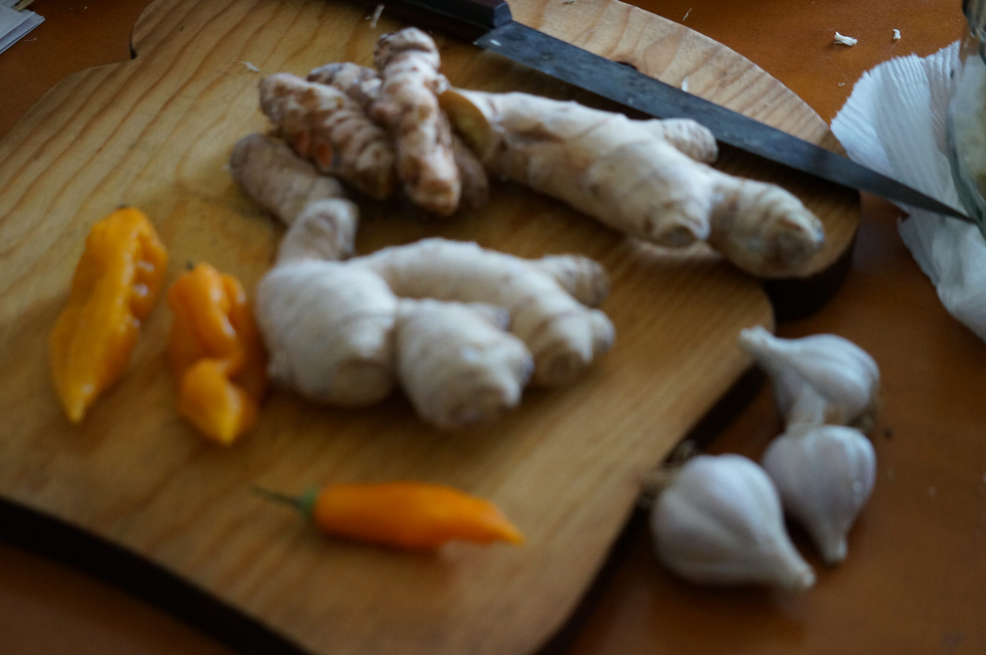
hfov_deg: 24.6
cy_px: 328
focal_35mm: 82
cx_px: 493
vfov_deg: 16.5
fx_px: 2257
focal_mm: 55
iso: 1250
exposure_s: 1/160
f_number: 4.5
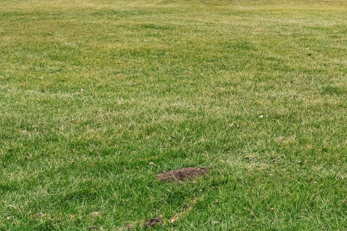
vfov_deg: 23.1
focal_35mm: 56
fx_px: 540
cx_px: 359
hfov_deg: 32.3
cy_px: -6
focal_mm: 27
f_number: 9
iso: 640
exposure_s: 1/200
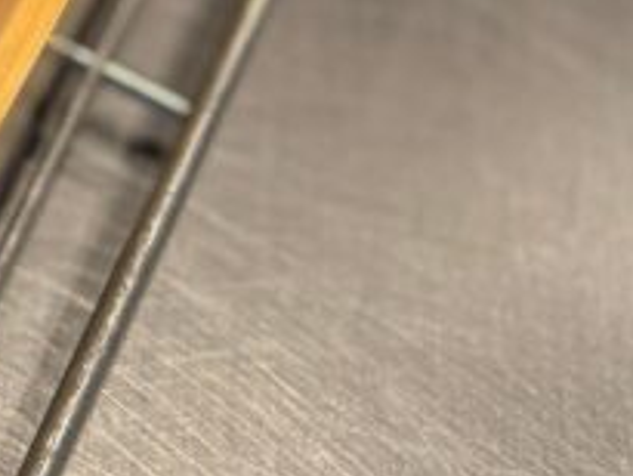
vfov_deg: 10.8
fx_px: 2379
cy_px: -352
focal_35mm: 130
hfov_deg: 13.5
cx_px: -540
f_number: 1.5
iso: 125
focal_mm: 5.7
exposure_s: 1/85
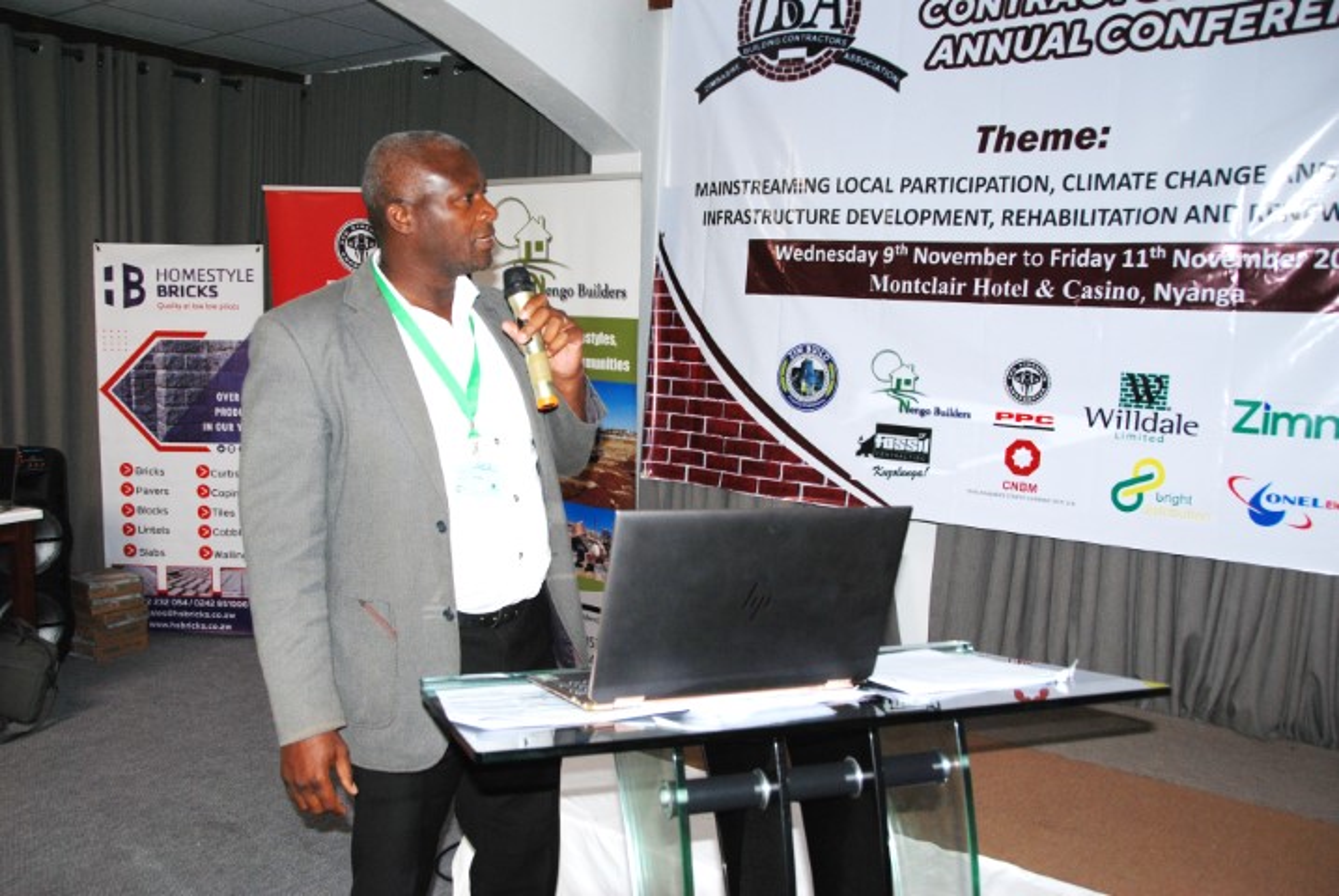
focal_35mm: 30
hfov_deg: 61.9
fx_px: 1117
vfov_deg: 43.7
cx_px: 670
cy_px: 448
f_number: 3.8
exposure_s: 1/60
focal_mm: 20
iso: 200
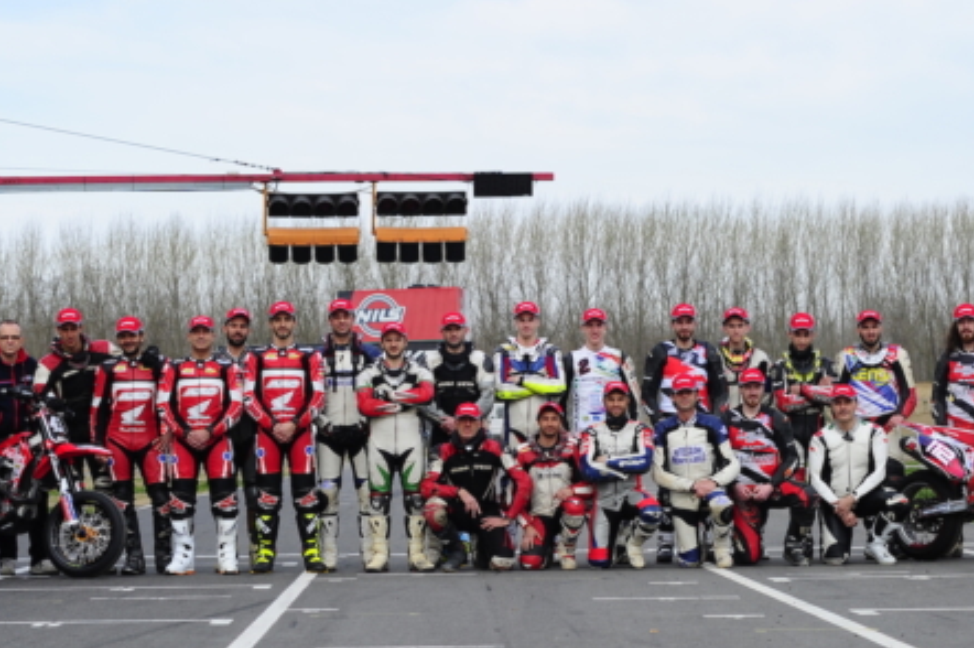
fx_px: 3271
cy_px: 444
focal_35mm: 121
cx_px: 501
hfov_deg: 16.9
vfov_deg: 11.3
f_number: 5.6
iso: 320
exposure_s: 1/1000
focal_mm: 80
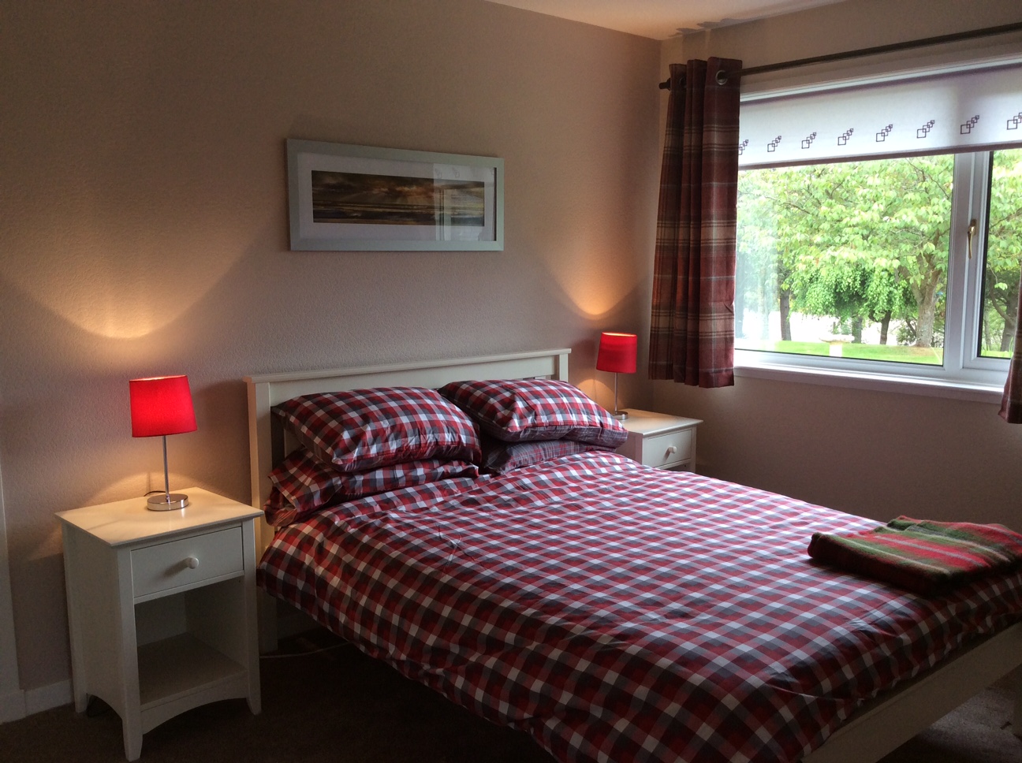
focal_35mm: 32
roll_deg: +0.1
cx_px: 511
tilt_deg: -8.9
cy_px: 382
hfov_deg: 56.9
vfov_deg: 44.1
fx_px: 943
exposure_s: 1/40
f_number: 2.4
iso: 40
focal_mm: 3.3
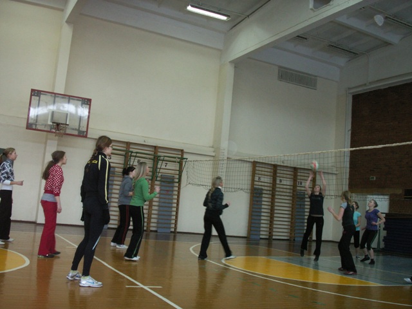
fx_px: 440
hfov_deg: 50.1
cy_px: 154
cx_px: 206
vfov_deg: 38.7
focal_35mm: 37
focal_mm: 7.7
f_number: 3.5
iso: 160
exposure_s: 1/40
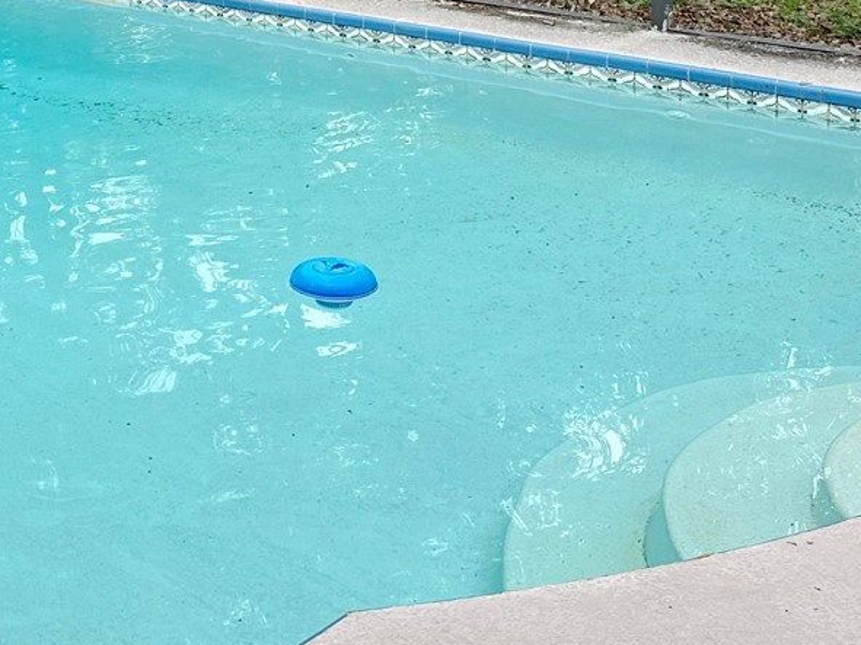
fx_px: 1616
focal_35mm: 65
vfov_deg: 21.1
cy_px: -116
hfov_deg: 28.2
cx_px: 23
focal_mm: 6.86
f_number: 1.78
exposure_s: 1/452
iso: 80
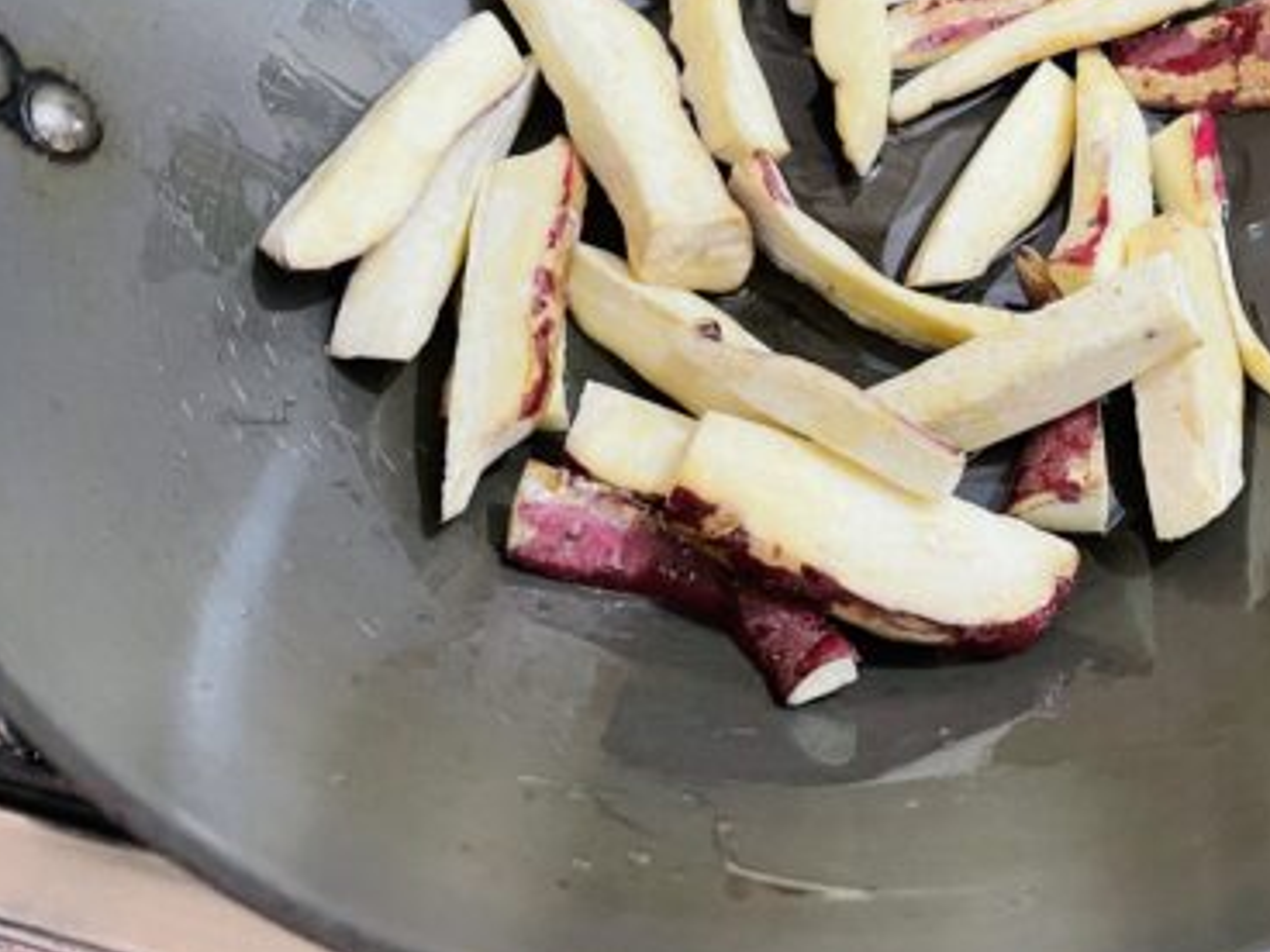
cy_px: 260
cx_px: 911
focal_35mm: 41
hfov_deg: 44.6
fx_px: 1504
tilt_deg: -57.7
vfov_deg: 34.5
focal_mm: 4.2
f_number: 1.6
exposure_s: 1/50
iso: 320
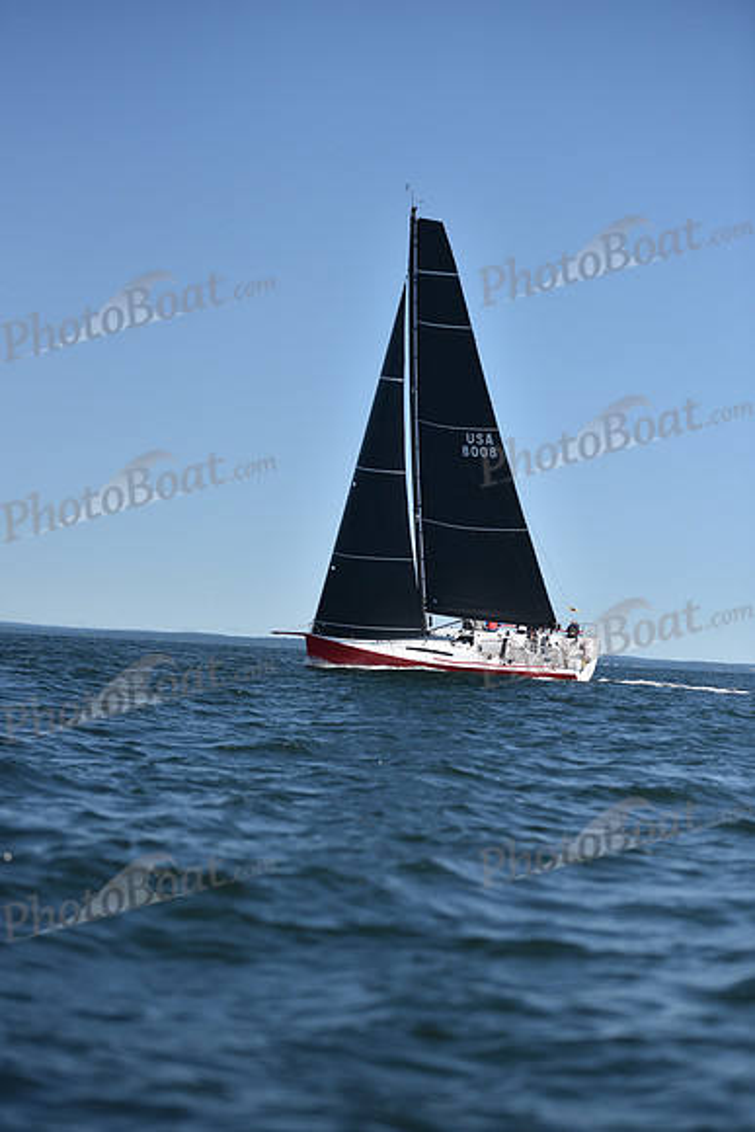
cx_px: 378
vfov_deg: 28.8
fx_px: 2201
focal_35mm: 70
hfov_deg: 19.5
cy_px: 566
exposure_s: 1/8000
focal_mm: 70
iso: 250
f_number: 3.2
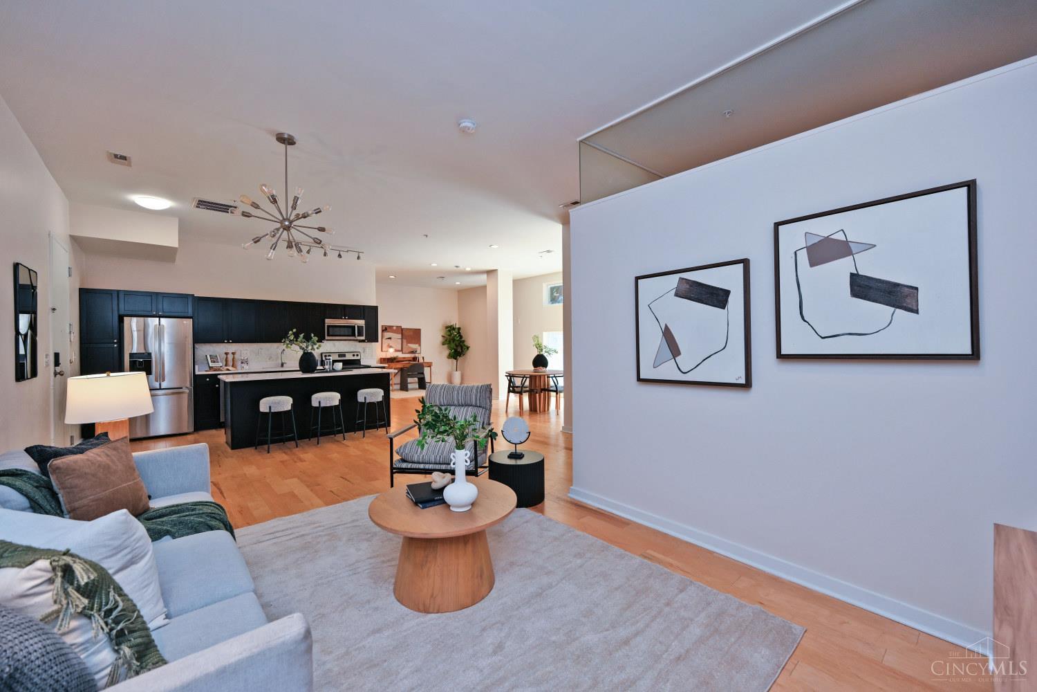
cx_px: 518
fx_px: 403
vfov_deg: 81.2
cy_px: 346
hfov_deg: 104.3
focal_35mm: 14
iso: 200
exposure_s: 1/60
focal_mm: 14
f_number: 4.5
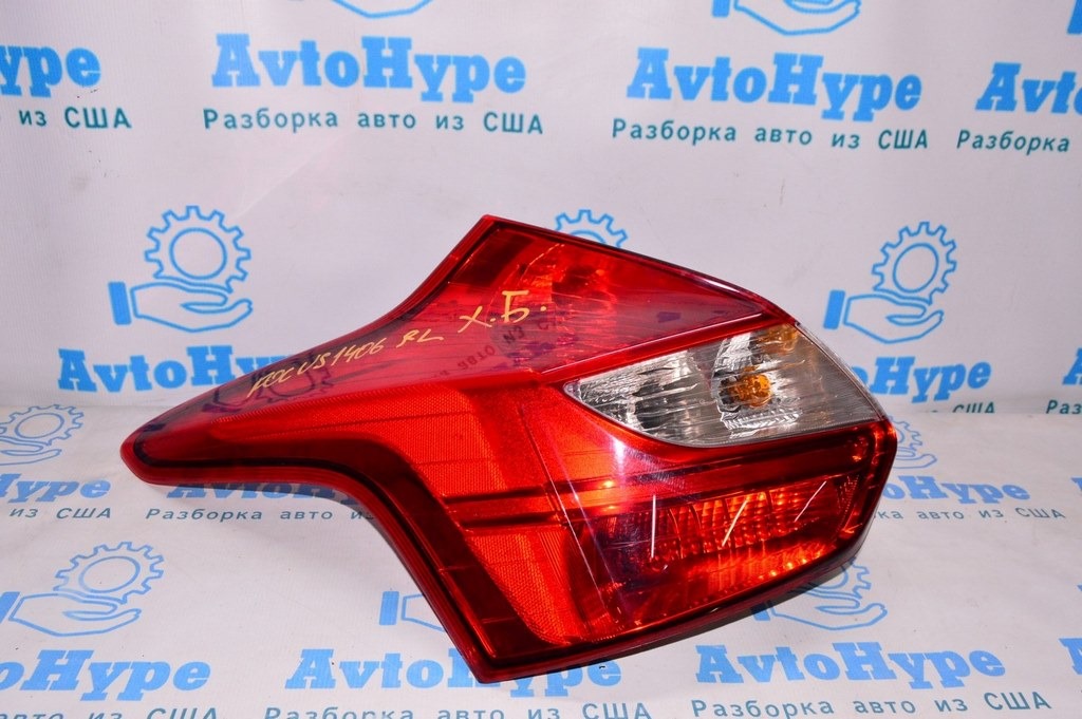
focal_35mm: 32
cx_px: 541
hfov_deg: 59.5
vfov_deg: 41.6
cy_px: 360
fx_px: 946
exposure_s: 1/200
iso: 1600
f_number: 8
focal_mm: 21
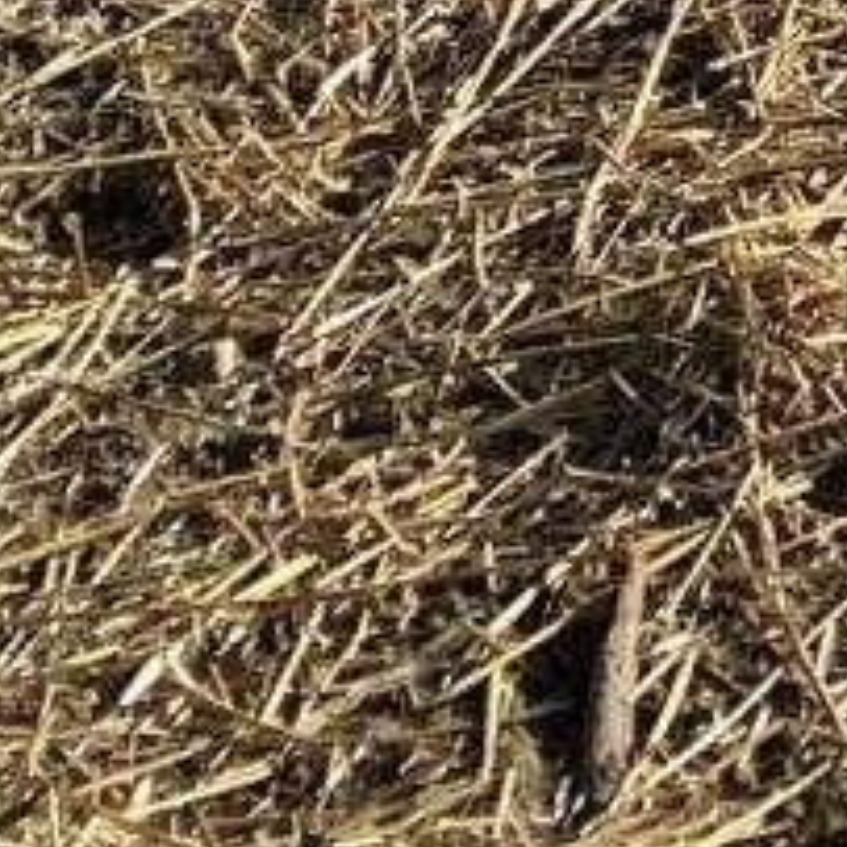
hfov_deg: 6.8
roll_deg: -2.2
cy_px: -2745
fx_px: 6256
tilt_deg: +0.7
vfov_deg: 6.2
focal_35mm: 226
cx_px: 2704
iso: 32
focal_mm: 4.25
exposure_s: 1/2571
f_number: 1.8
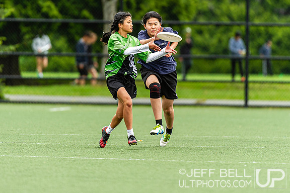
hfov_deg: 3.6
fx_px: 4664
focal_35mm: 579
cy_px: 65
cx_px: 162
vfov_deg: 2.4
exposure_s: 1/1000
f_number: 4
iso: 900
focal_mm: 400
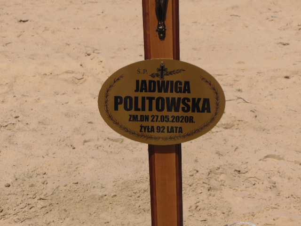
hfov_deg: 27.4
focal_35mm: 71
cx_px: 150
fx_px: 617
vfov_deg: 20.7
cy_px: 113
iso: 80
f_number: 9.6
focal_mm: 12.8
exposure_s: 1/400
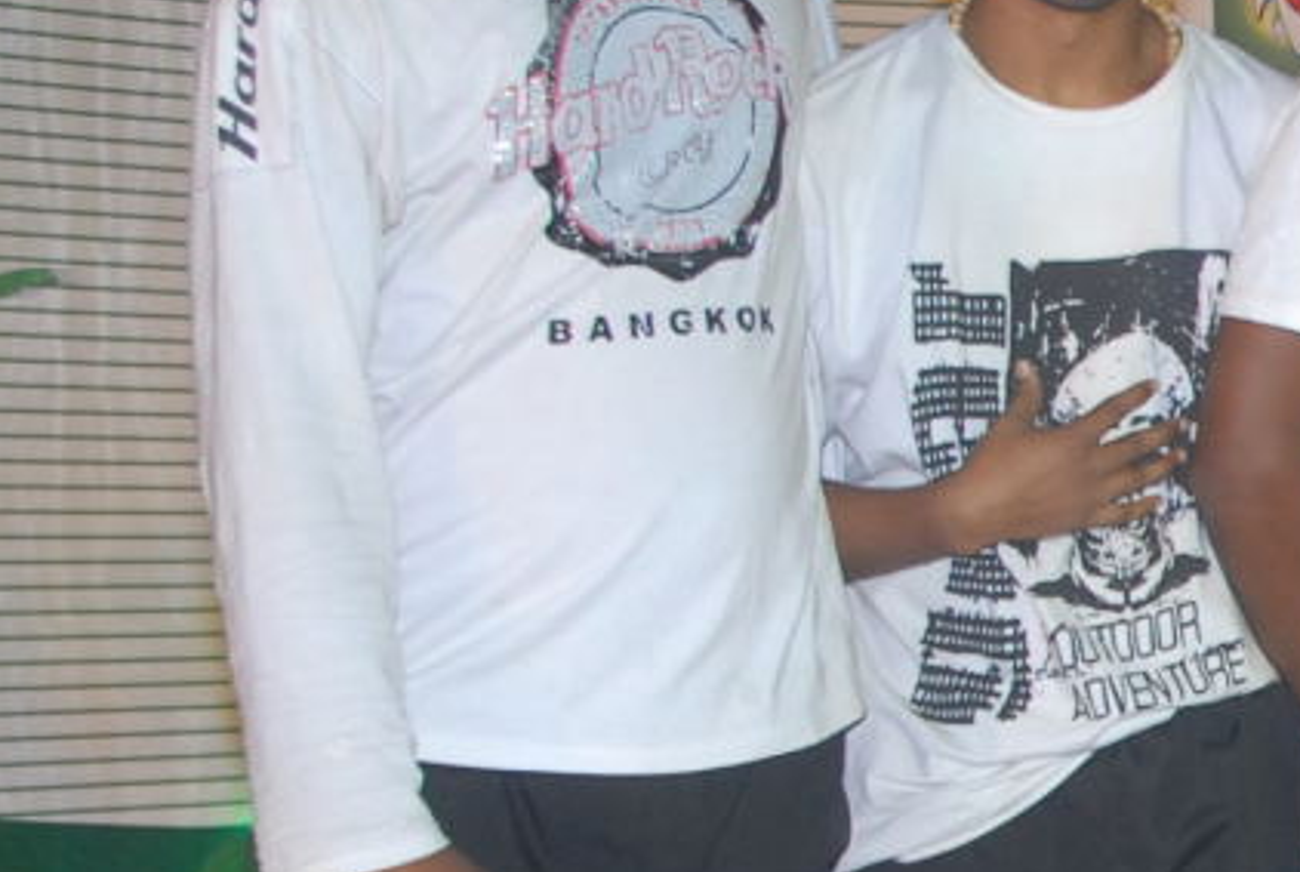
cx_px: 2280
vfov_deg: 9.3
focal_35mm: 148
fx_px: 5354
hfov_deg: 12.7
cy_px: 770
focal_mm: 26
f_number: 5.6
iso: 500
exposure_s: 1/100
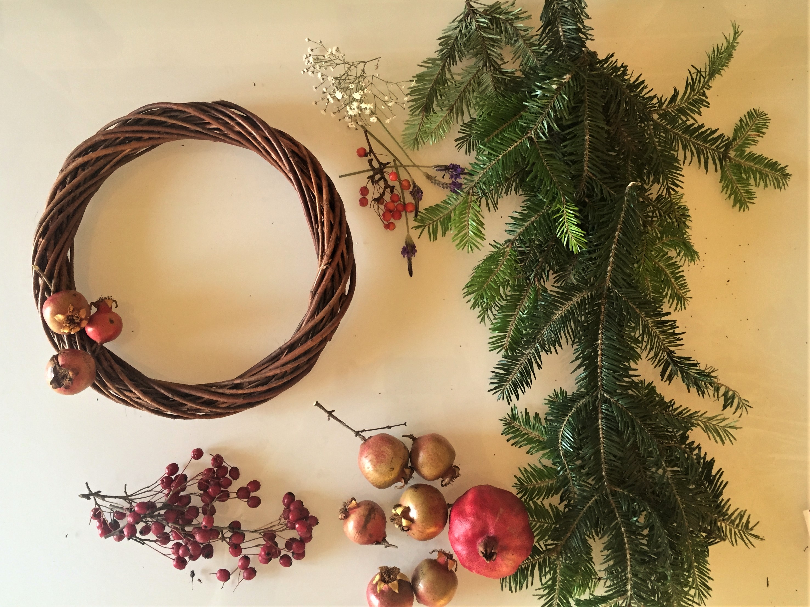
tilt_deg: -83.0
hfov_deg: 61.7
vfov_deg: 48.2
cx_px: 405
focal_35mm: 29
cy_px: 304
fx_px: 679
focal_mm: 4.15
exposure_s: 1/33
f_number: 2.2
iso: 200
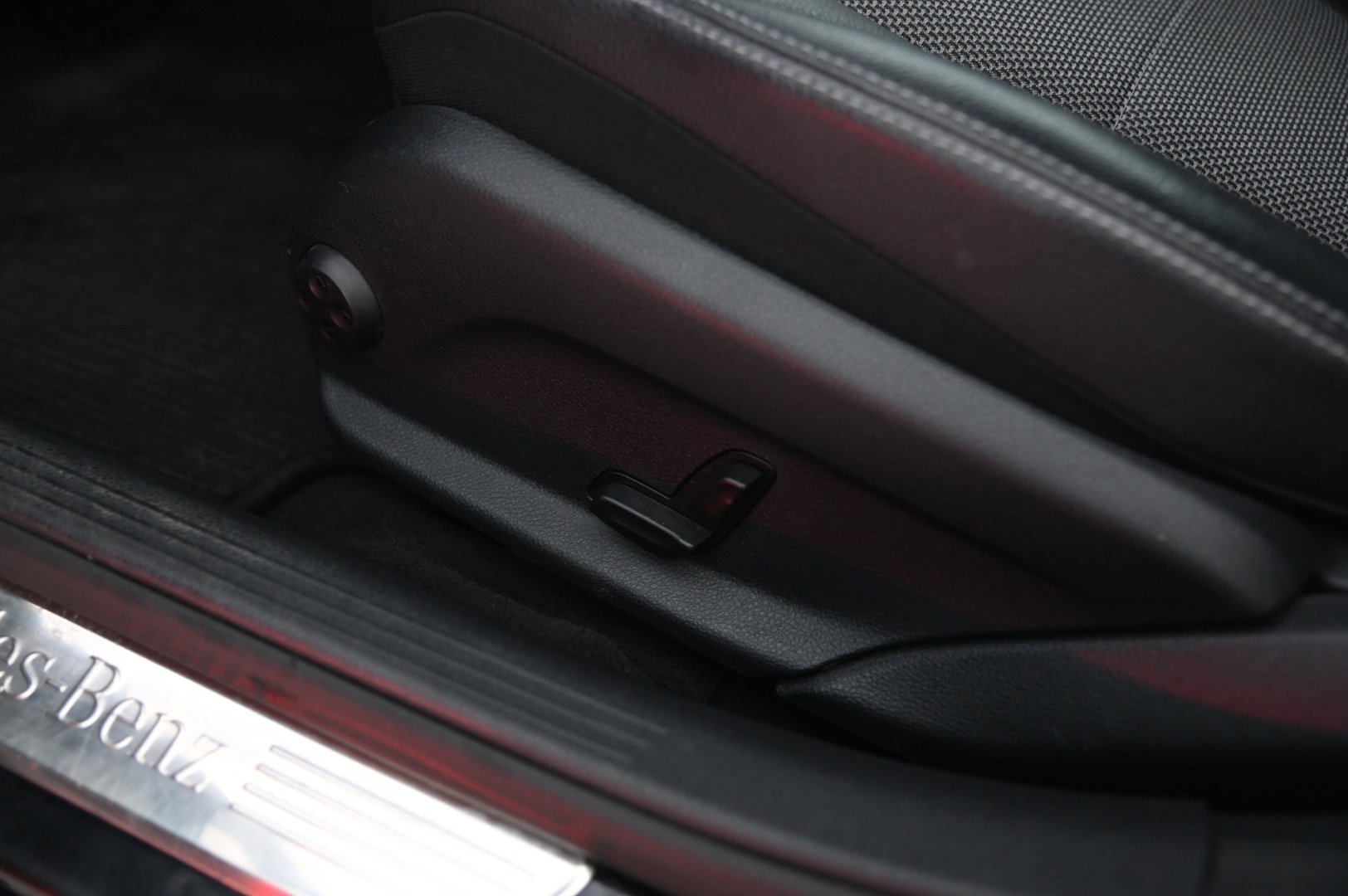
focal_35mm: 38
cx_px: 674
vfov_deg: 35.0
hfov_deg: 50.7
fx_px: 1422
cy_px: 448
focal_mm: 38
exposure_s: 1/10
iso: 2000
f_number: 4
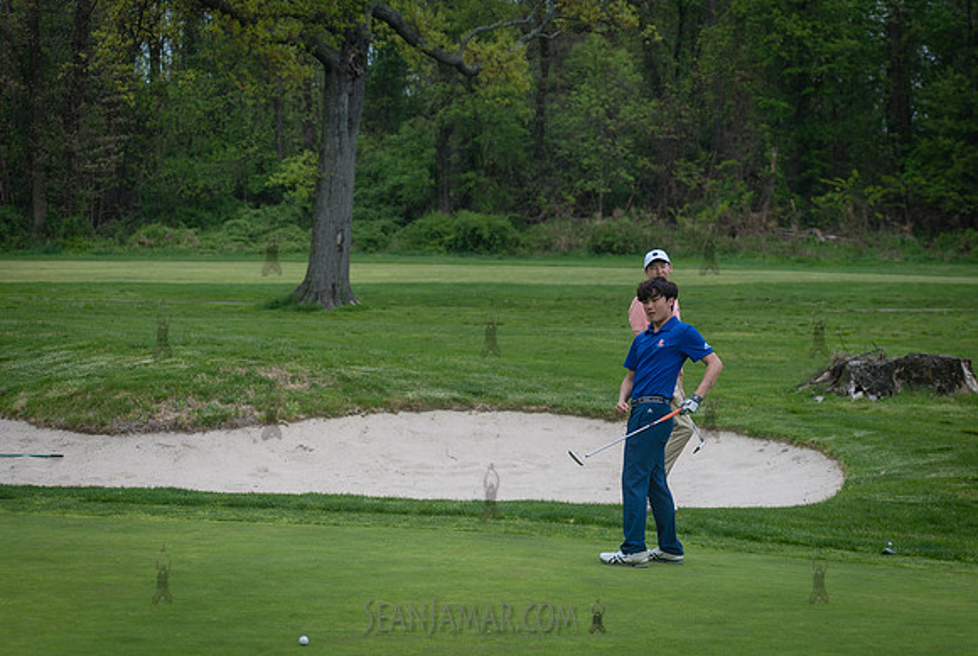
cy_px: 254
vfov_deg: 13.6
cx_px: 603
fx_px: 2753
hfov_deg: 20.1
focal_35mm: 101
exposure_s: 1/500
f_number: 3.5
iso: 100
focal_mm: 80
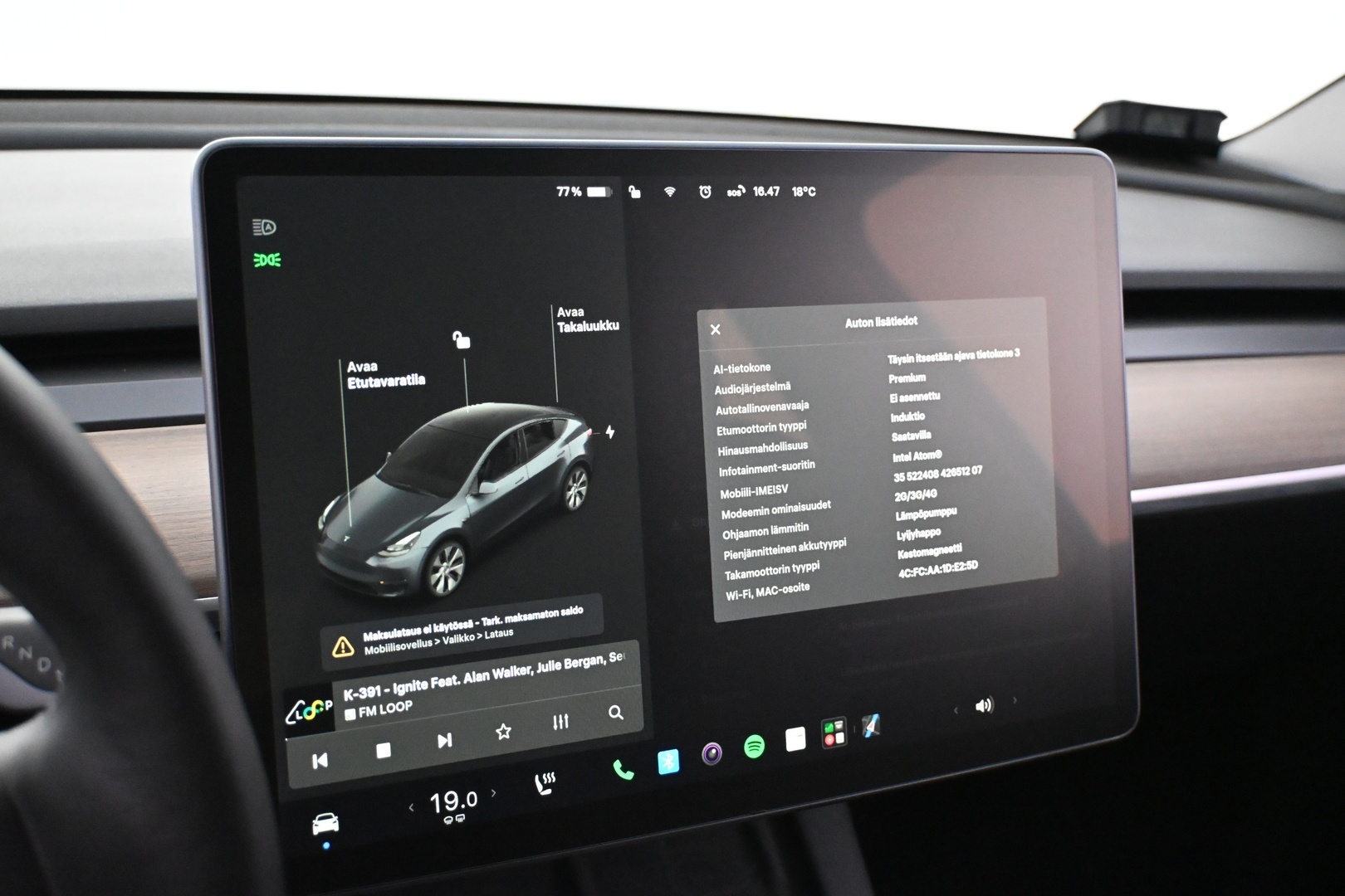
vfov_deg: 30.8
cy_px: 448
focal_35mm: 44
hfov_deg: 45.0
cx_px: 672
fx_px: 1625
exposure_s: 1/60
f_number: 4.8
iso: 6400
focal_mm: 29
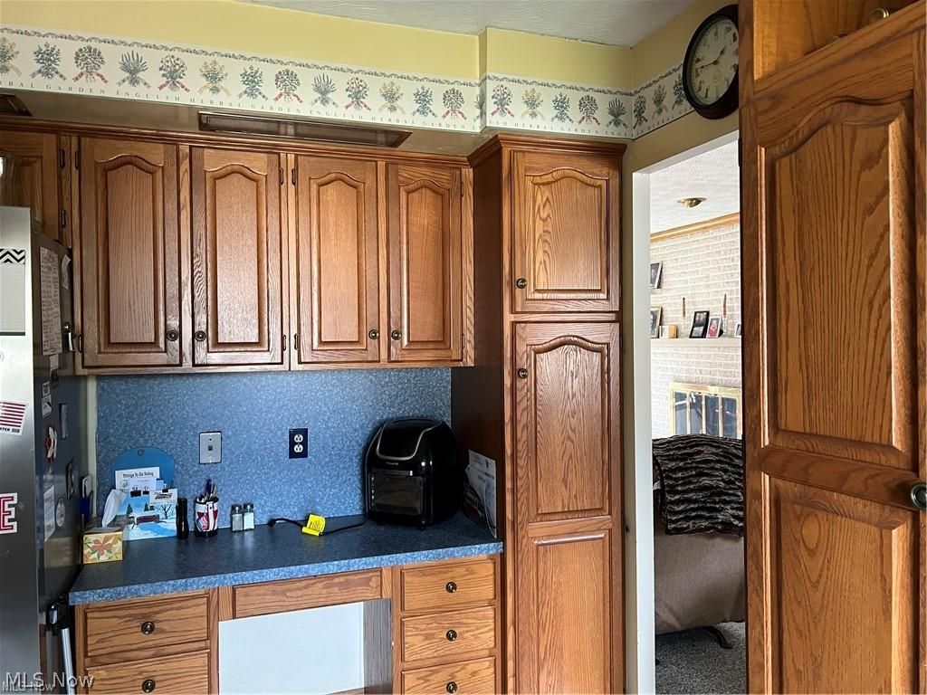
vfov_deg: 53.1
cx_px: 464
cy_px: 348
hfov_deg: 67.3
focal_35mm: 26
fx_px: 696
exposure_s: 1/60
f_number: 1.5
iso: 320
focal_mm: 5.7
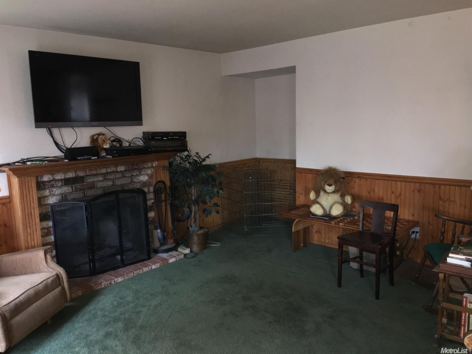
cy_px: 177
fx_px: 395
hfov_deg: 61.7
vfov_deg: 48.2
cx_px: 236
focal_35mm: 29
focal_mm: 4.15
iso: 80
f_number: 2.2
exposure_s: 1/16
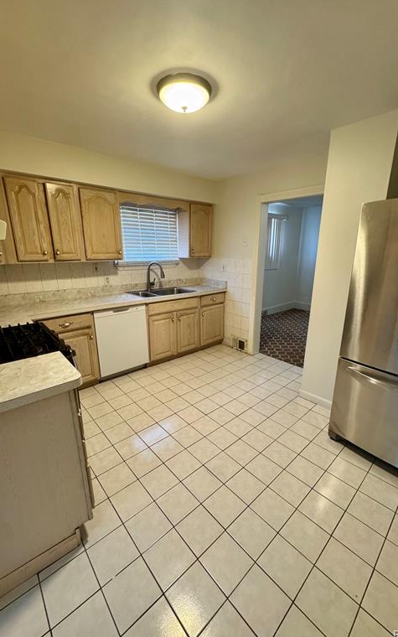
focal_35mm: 15
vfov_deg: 101.5
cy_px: 320
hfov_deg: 74.8
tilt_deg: -15.7
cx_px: 202
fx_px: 260
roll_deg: +0.1
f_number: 2.2
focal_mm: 2.22
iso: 250
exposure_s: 1/60
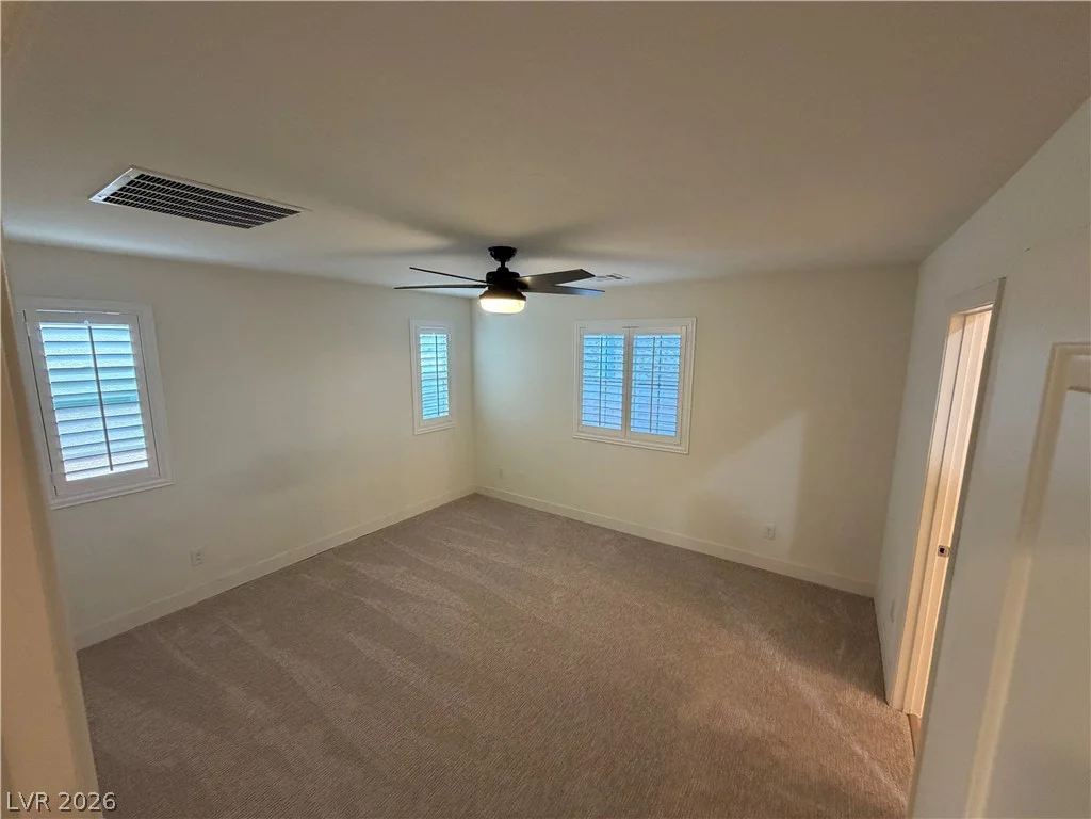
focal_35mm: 14
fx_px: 441
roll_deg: -0.2
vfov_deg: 85.7
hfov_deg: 102.1
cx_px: 546
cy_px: 410
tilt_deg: -9.7
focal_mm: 2.22
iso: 320
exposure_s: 1/60
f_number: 2.2
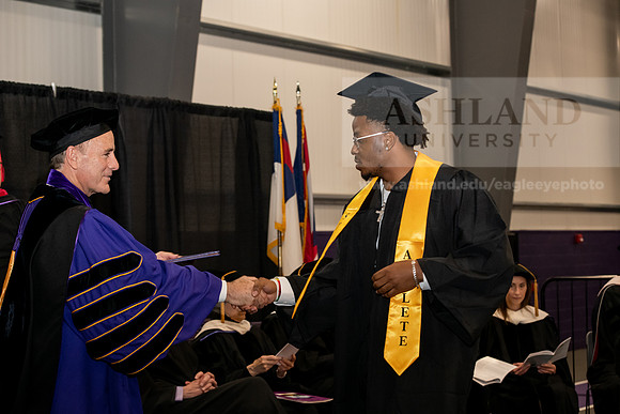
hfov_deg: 28.8
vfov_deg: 19.5
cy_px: 207
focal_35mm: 70
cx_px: 310
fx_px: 1206
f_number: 5.6
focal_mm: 70
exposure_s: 1/200
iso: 2000
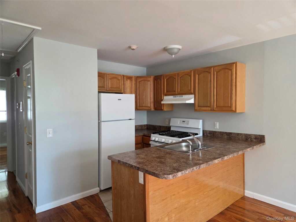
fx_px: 197
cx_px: 148
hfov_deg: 73.9
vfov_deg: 58.9
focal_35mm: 23
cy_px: 111
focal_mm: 5.4
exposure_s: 1/120
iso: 320
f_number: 1.8
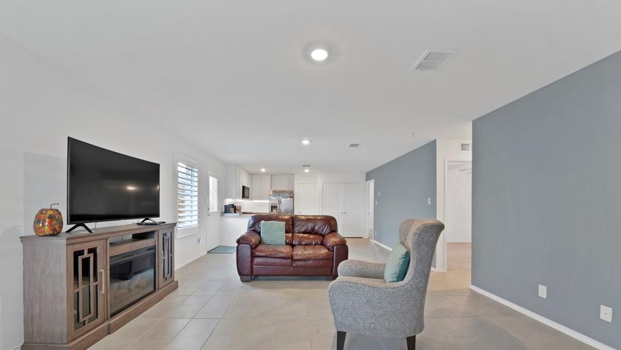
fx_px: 214
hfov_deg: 110.8
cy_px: 206
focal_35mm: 13
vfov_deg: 77.7
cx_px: 303
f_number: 9
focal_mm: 12
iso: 500
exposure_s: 1.6
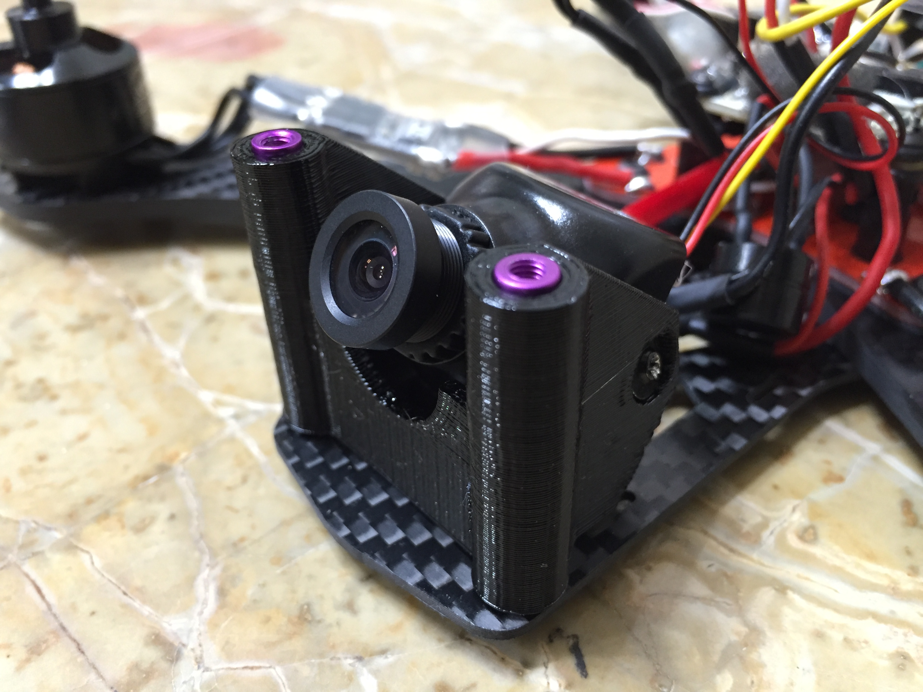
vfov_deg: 48.2
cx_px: 462
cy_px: 346
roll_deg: +3.3
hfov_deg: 61.7
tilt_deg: -35.4
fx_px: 773
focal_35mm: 29
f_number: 2.2
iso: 125
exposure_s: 1/30
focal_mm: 4.15
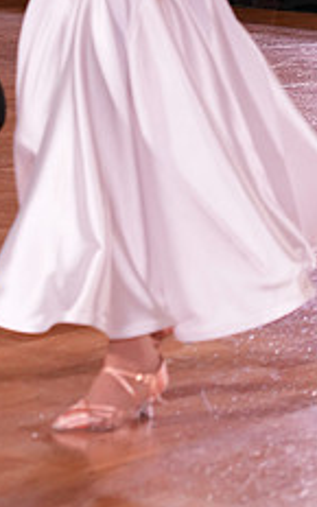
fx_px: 2571
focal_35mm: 186
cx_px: 8
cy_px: -92
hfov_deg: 7.0
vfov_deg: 11.1
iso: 2000
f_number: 5
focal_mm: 73
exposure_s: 1/200
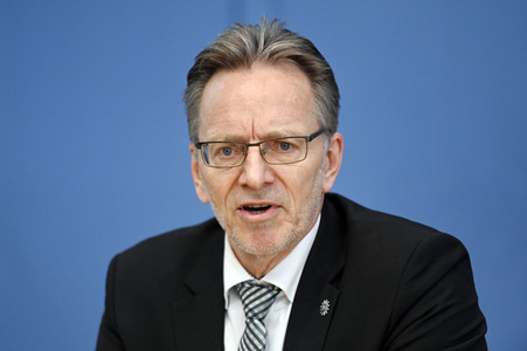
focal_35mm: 200
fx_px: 2926
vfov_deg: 6.9
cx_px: 264
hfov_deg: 10.3
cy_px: 176
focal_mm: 200
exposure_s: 1/2000
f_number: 2.8
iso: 3200
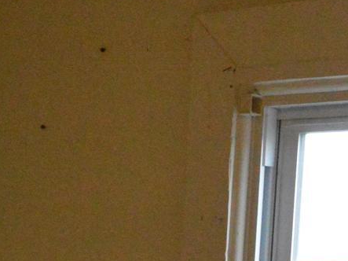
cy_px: 511
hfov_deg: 11.6
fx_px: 1608
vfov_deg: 8.8
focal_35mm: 160
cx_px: -241
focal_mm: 24
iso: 6400
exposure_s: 1/200
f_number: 7.1
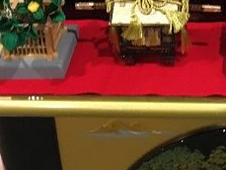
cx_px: 265
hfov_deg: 18.2
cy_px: -98
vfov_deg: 13.4
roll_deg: -0.2
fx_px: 673
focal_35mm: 103
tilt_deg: -26.3
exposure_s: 1/20
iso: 200
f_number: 2.2
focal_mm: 4.15
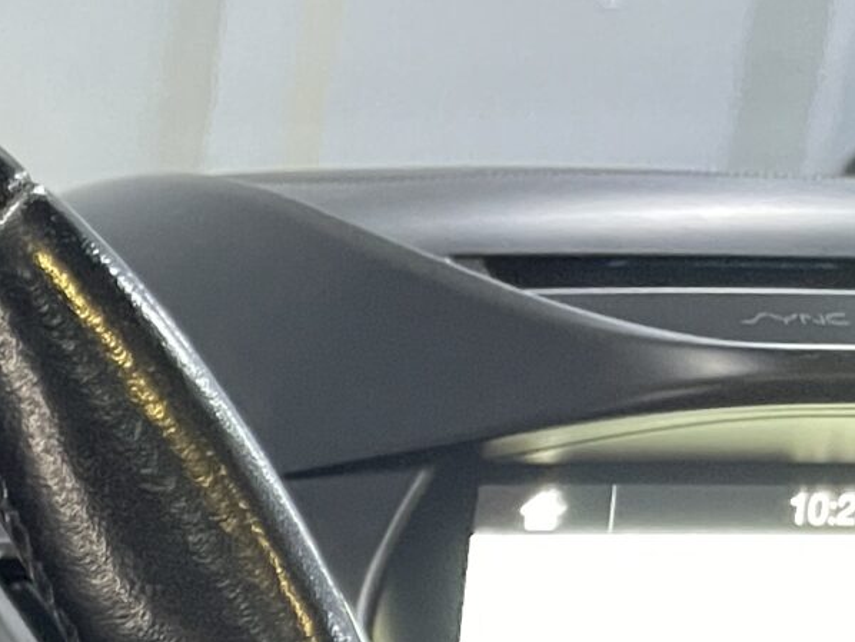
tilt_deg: -21.6
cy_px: 1140
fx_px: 2644
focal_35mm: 107
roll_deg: -0.9
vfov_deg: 12.7
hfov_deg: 14.7
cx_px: -916
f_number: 1.6
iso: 640
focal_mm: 5.1
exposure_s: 1/36
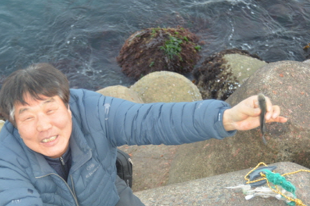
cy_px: 149
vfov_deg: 12.9
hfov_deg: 19.3
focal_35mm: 106
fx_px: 910
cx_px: 107
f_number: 4.2
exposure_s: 1/80
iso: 200
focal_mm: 45
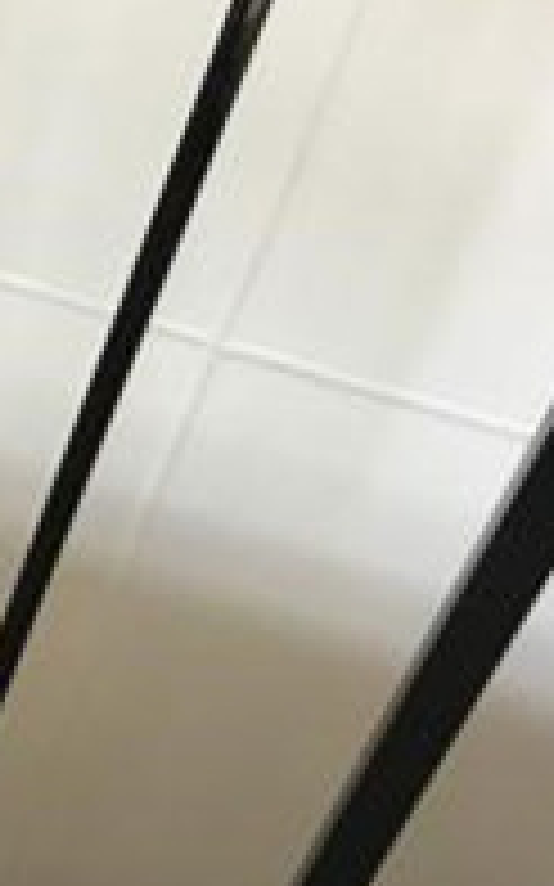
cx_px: -838
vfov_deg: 20.8
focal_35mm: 100
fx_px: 2417
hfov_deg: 10.8
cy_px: 450
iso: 80
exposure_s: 1/17
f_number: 2.2
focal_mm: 4.15
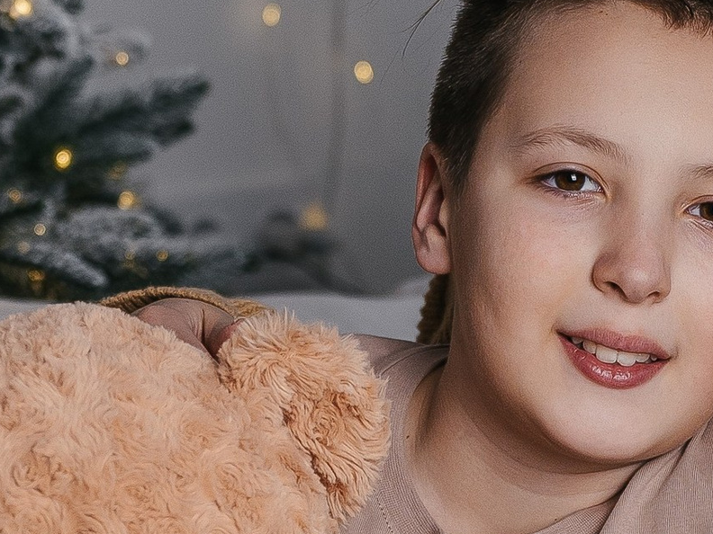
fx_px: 4511
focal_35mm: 219
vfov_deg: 6.8
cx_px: 621
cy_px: 263
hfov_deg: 9.0
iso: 400
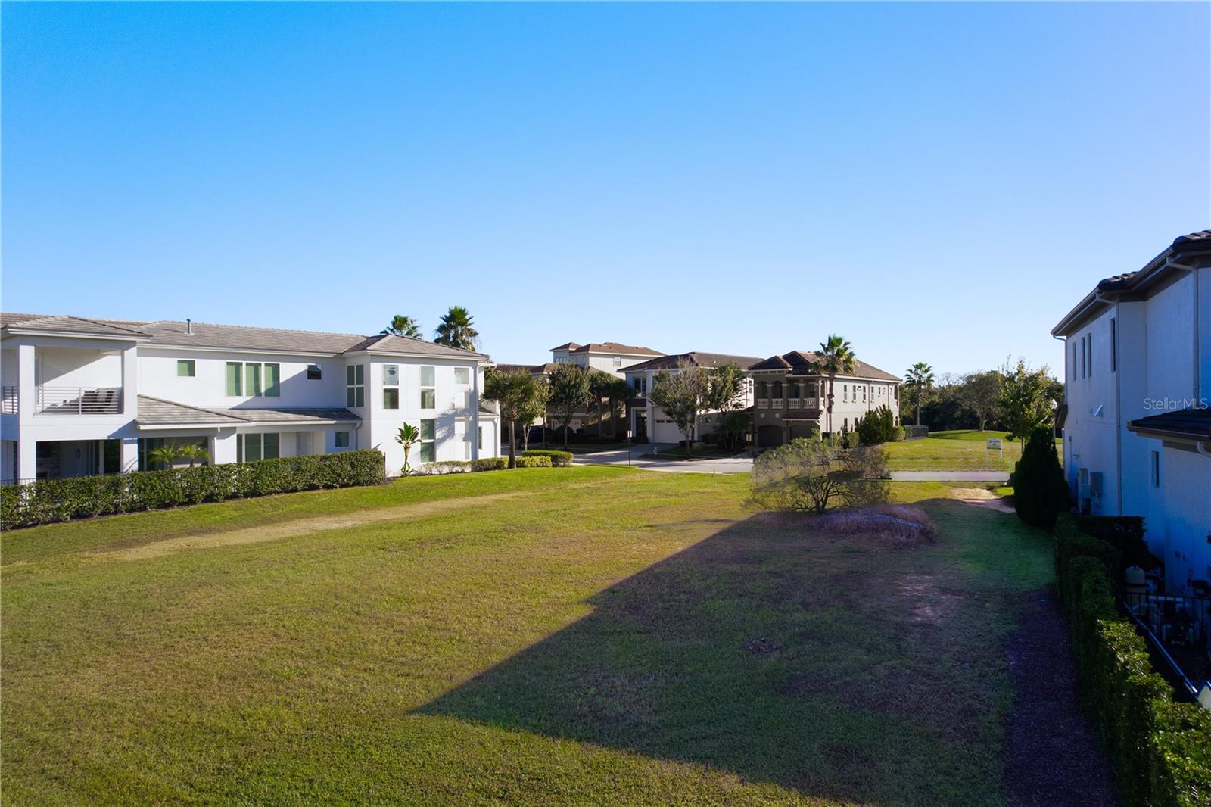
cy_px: 404
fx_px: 740
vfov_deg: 57.2
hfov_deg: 78.6
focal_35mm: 22
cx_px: 606
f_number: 2.8
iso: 100
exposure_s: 1/80
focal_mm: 8.4
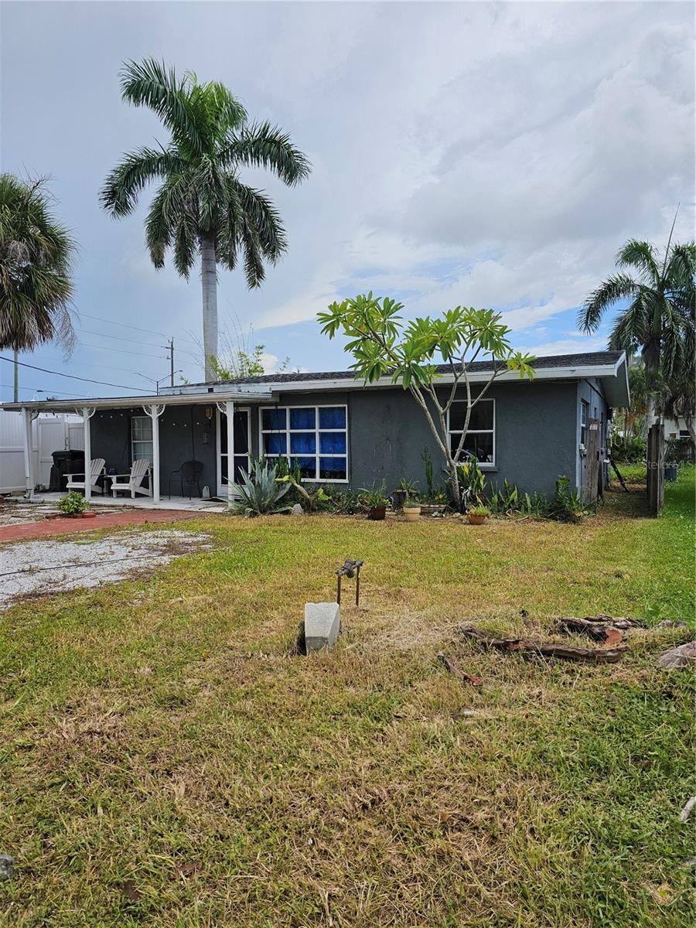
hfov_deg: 58.9
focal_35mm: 23
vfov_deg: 73.9
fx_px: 617
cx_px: 348
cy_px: 464
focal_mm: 6.3
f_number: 1.7
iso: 32
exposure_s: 1/2000
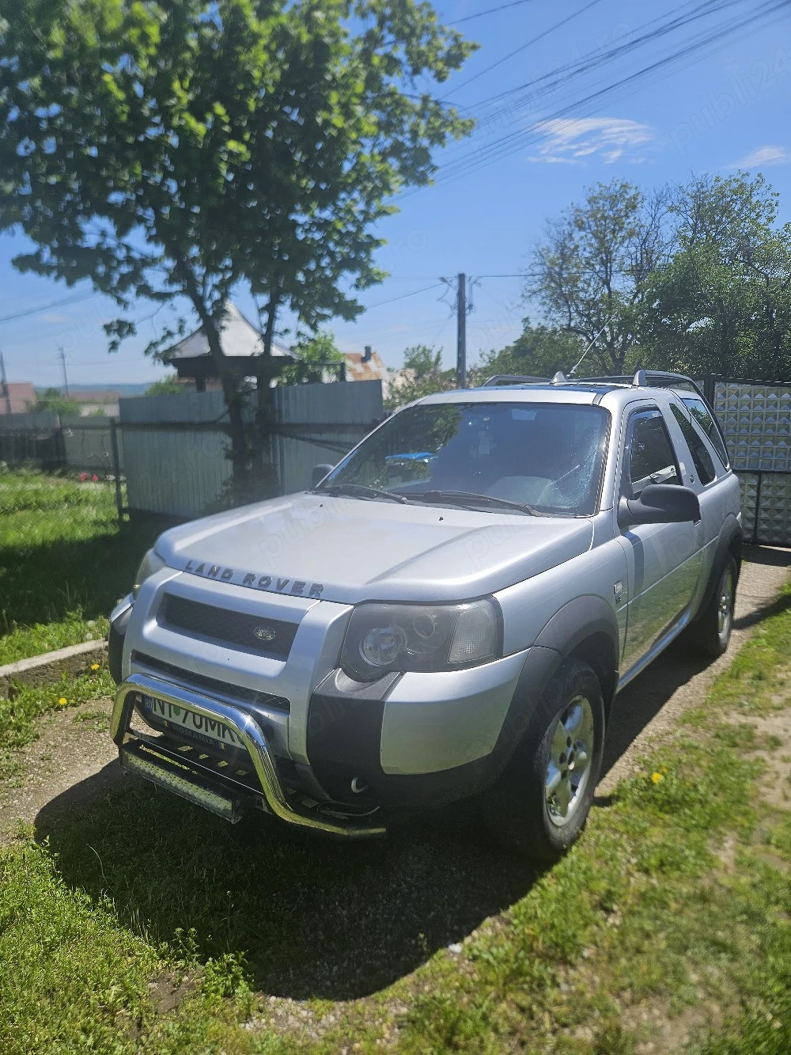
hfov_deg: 58.9
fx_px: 701
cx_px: 396
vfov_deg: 73.9
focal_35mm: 23
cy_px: 528
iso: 25
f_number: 1.8
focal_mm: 5.4
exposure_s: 1/2500
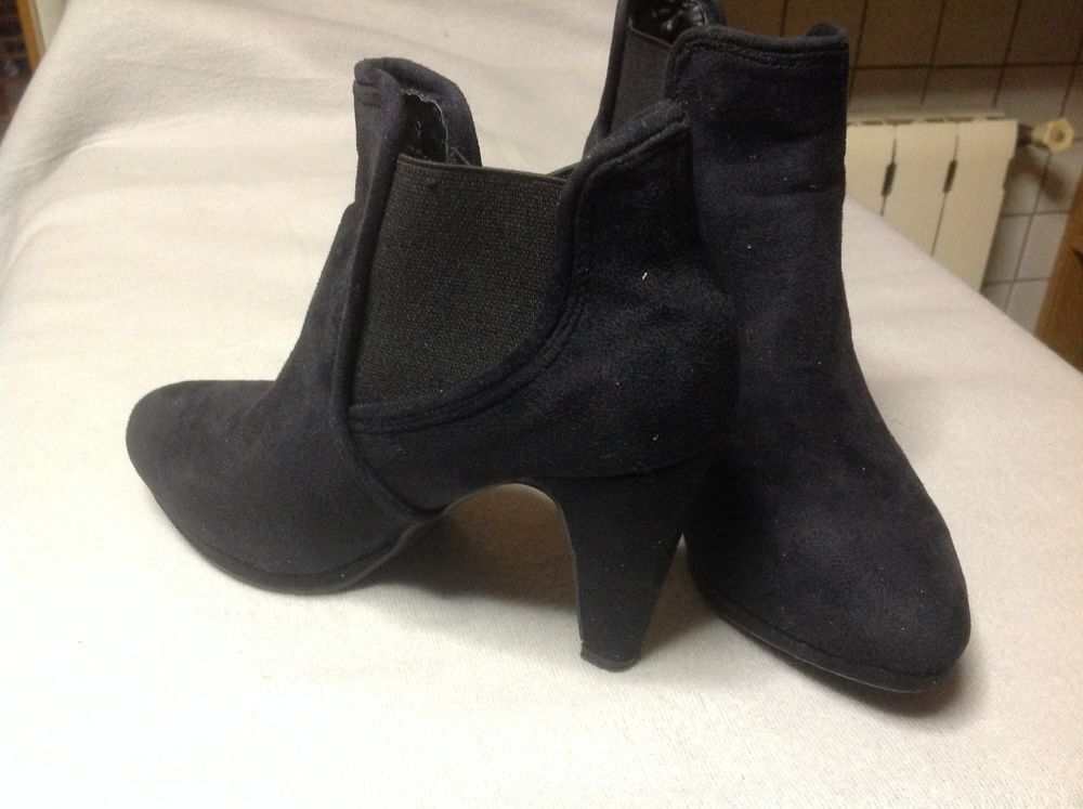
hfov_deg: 52.7
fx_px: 1093
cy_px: 404
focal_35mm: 35
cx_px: 542
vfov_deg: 40.6
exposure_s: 1/17
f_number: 2.4
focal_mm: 4.28
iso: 400
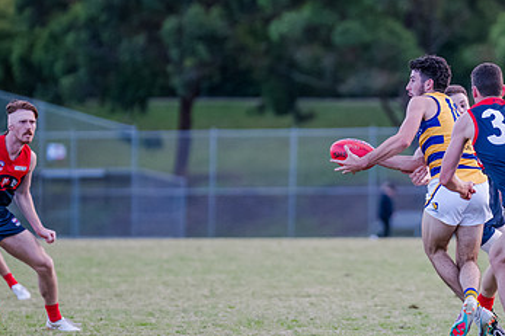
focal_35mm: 434
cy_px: 188
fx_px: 6085
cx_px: 461
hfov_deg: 4.7
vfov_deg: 3.2
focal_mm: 195
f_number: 2.8
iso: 1600
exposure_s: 1/1600
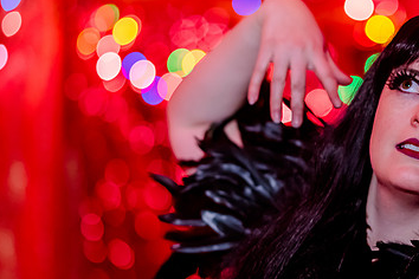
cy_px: 160
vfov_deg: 8.0
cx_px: 308
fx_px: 2002
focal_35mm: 172
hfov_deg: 11.9
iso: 2500
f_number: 2
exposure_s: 1/125
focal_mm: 105
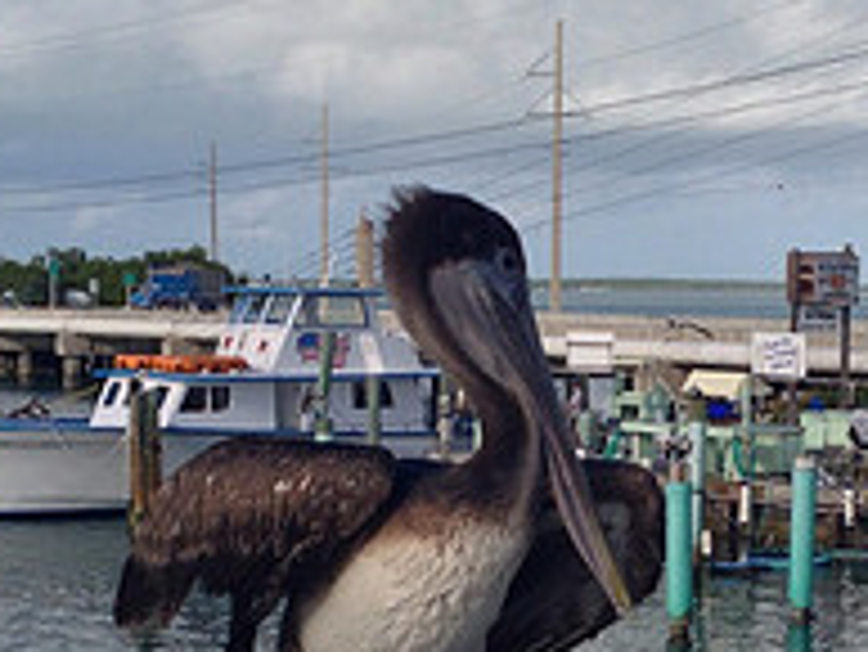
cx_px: 517
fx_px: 2484
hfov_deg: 19.8
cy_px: 605
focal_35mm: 99
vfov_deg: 14.8
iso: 50
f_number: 2.4
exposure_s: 1/1695
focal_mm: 4.12
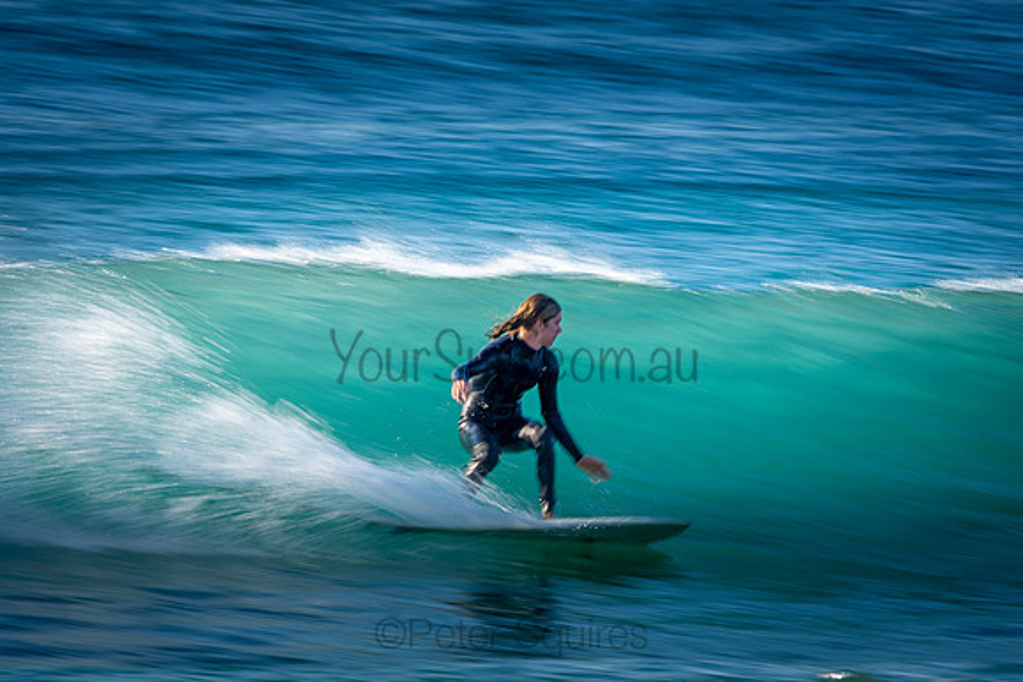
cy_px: 341
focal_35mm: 750
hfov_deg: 2.7
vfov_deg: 1.8
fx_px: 21316
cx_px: 512
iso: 100
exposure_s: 1/30
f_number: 16
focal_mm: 500
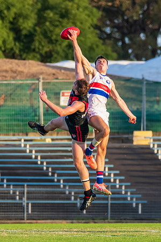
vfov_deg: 2.7
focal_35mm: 776
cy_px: 109
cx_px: 94
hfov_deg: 1.8
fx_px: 5203
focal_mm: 350
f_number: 6
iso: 1250
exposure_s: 1/800
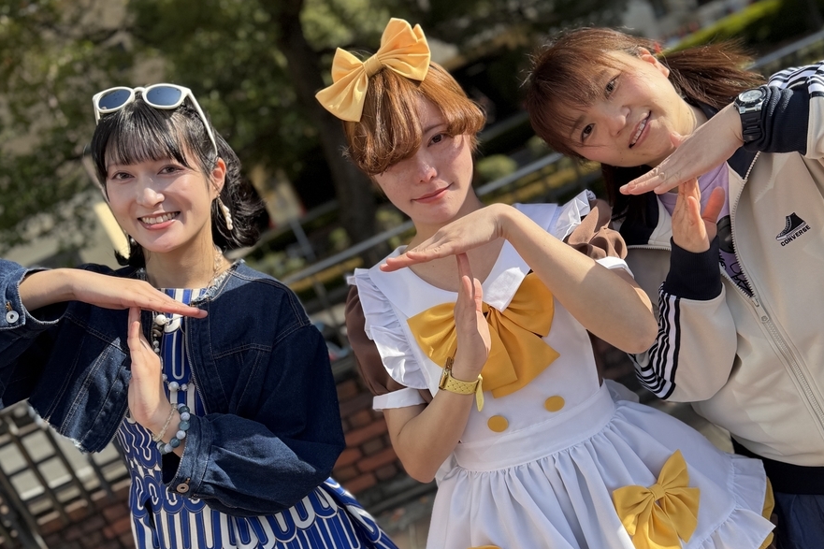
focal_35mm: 34
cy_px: 335
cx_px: 420
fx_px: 778
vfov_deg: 38.7
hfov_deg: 55.8
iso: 80
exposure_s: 1/1855
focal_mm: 6.76
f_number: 1.78
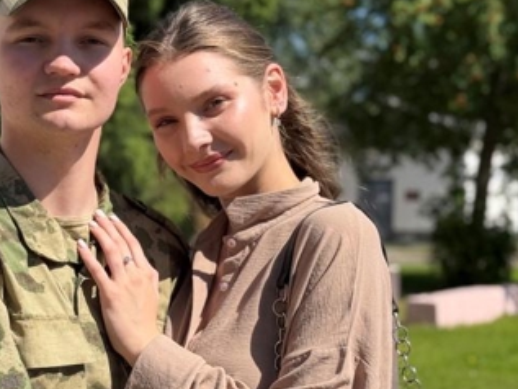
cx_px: 130
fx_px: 1512
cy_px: 266
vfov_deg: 14.6
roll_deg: -0.6
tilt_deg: -1.4
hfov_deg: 19.3
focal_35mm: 101
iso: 80
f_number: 1.78
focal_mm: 6.76
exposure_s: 1/4878
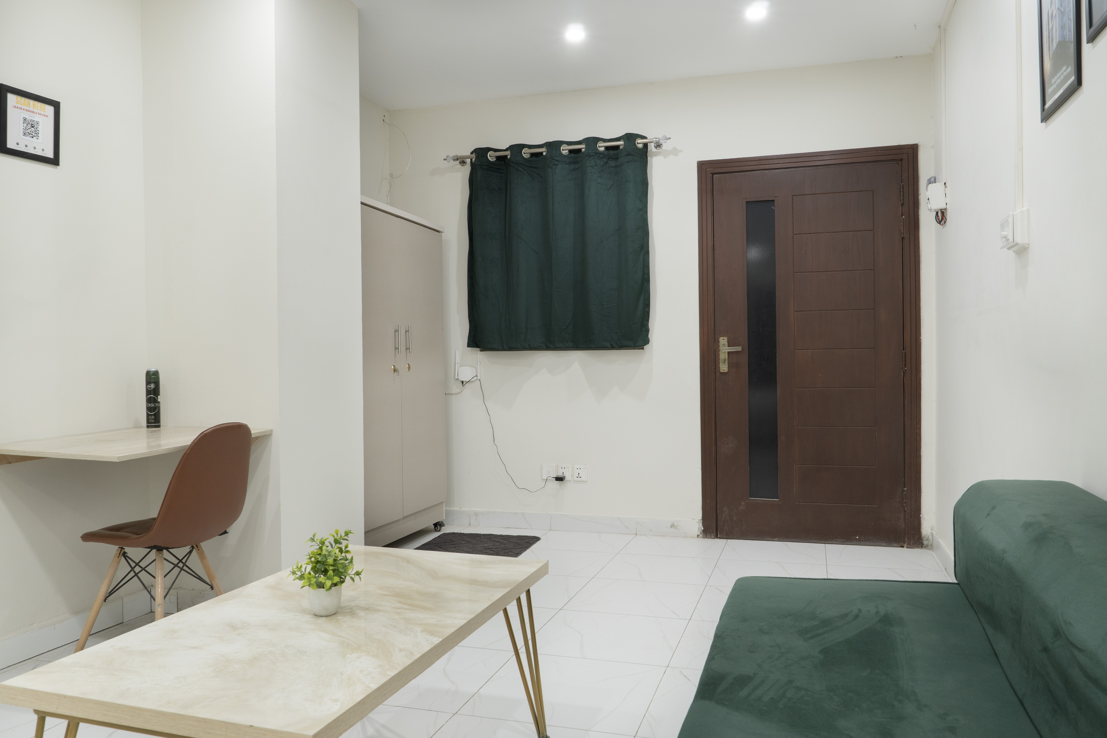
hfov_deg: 67.4
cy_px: 369
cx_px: 554
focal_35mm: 27
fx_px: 830
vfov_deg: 47.9
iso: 400
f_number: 8
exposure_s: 2
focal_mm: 18
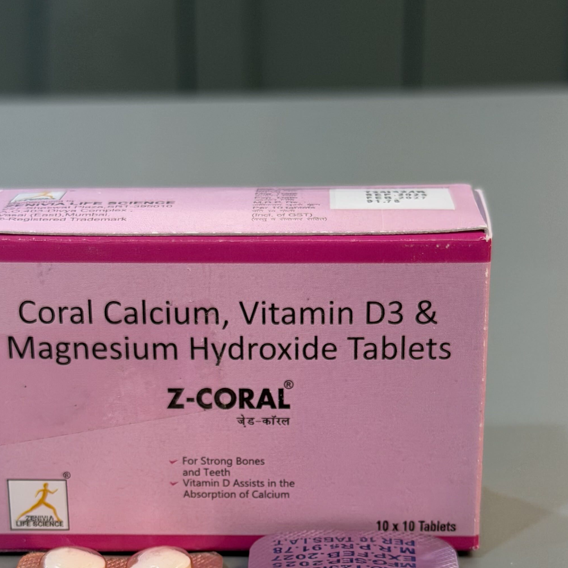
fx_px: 1578
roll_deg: +0.6
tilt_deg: -21.4
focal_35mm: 85
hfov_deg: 20.4
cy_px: 469
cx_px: 275
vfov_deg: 20.1
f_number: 1.78
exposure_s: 1/50
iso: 64
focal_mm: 6.76
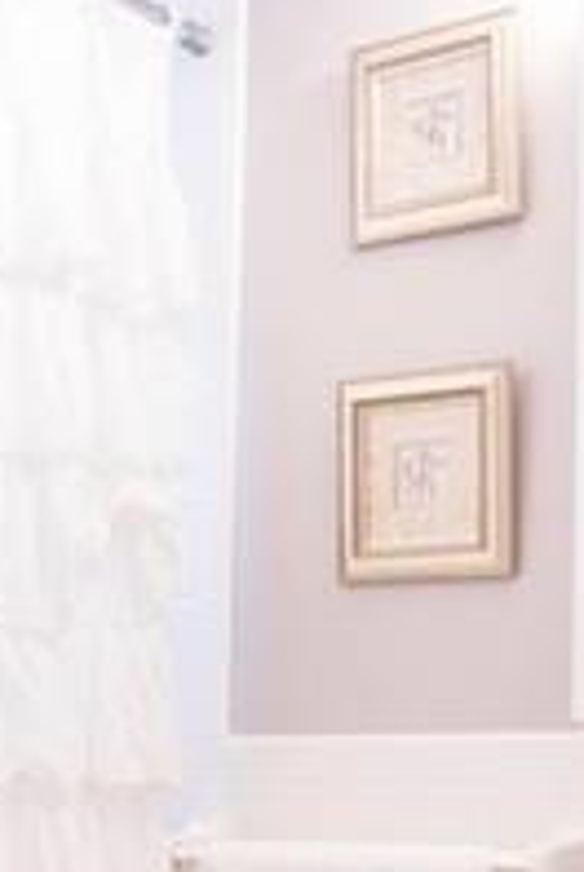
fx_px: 1697
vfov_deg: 27.6
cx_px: 571
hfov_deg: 19.0
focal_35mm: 70
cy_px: 806
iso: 100
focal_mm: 18
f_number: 6.3
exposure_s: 1/1.67
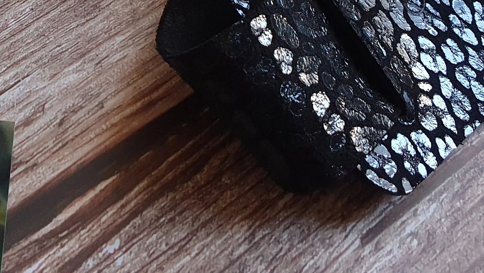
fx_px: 873
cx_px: 13
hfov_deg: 29.2
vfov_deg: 17.3
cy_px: -3
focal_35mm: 68
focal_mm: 4.32
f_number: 2.4
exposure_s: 1/120
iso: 320
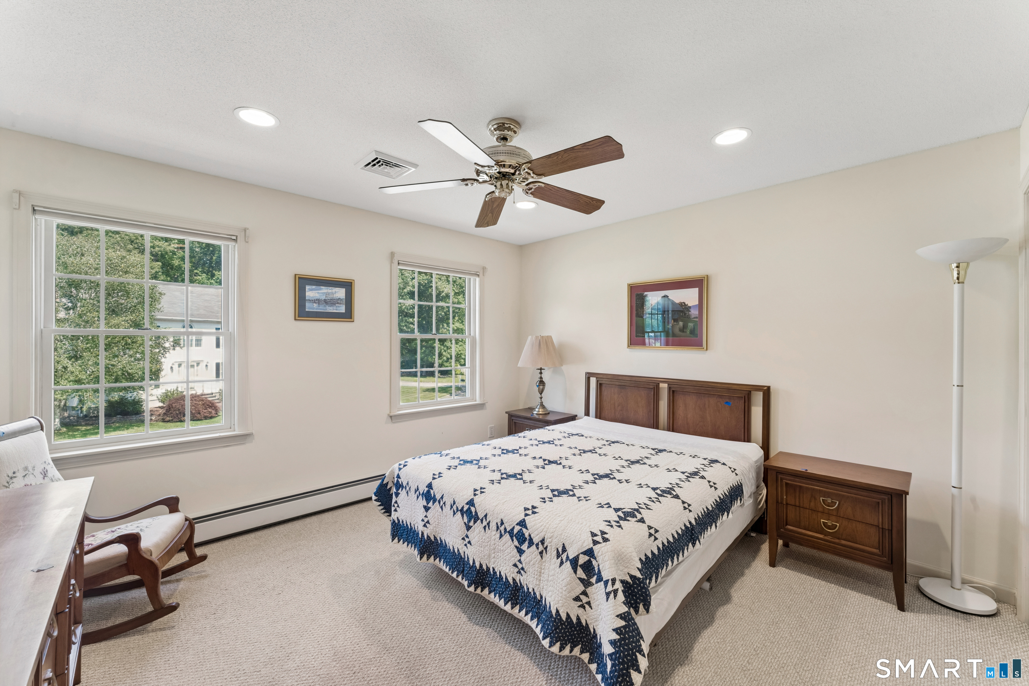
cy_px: 343
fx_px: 400
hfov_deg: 104.3
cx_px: 514
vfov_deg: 81.2
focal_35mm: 14
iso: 400
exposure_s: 1/6
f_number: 13
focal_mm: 14
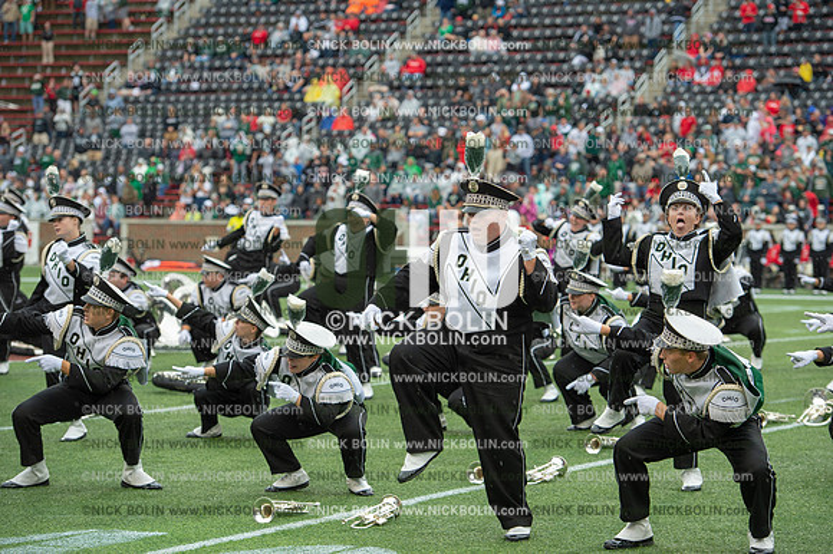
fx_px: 2682
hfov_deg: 17.7
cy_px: 277
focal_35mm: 116
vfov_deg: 11.8
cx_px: 416
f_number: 4
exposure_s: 1/500
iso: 400
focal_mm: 116
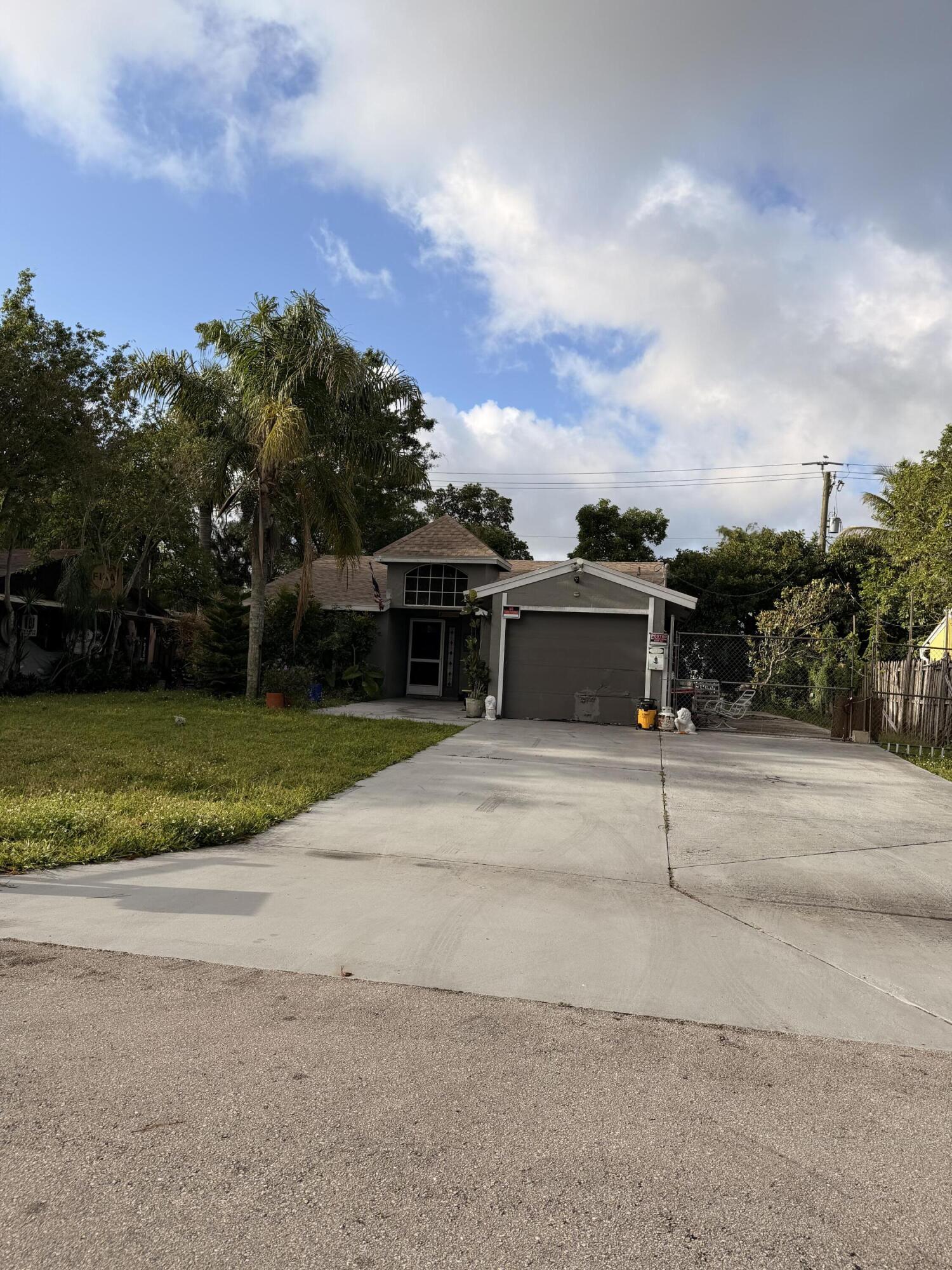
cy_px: 635
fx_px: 880
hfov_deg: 56.8
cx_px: 476
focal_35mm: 24
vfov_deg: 71.6
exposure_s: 1/4673
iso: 80
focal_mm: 6.76
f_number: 1.78
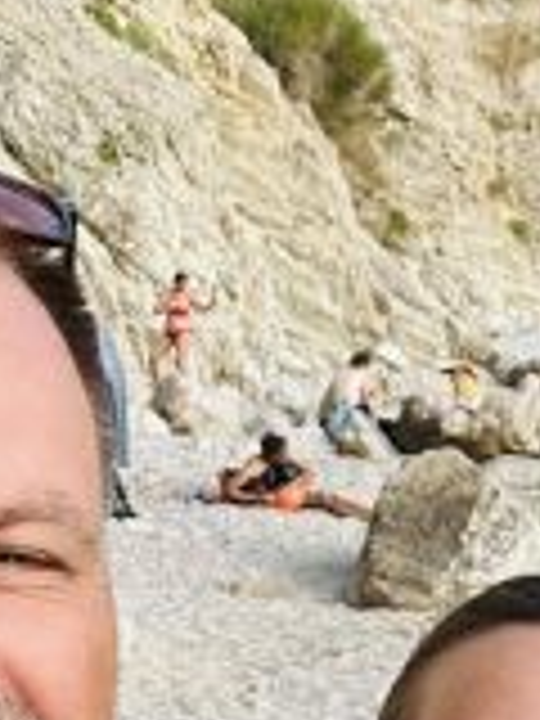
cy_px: 508
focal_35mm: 86
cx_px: 554
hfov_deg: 16.8
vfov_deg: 22.6
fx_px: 1789
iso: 25
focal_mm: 2.69
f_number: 1.9
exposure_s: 1/400
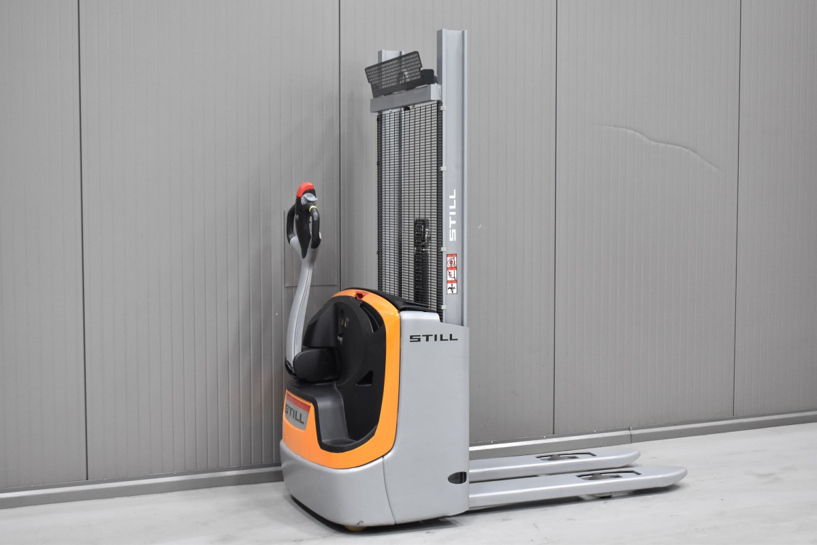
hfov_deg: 41.1
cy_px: 272
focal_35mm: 48
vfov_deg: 28.1
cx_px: 408
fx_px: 1089
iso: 1600
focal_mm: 32
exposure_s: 1/50
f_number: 5
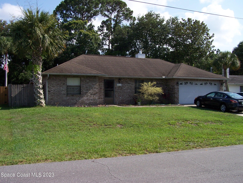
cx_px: 122
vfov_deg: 37.7
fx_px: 267
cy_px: 92
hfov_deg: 49.0
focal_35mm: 38
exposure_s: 1/750
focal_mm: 6.3
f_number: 4
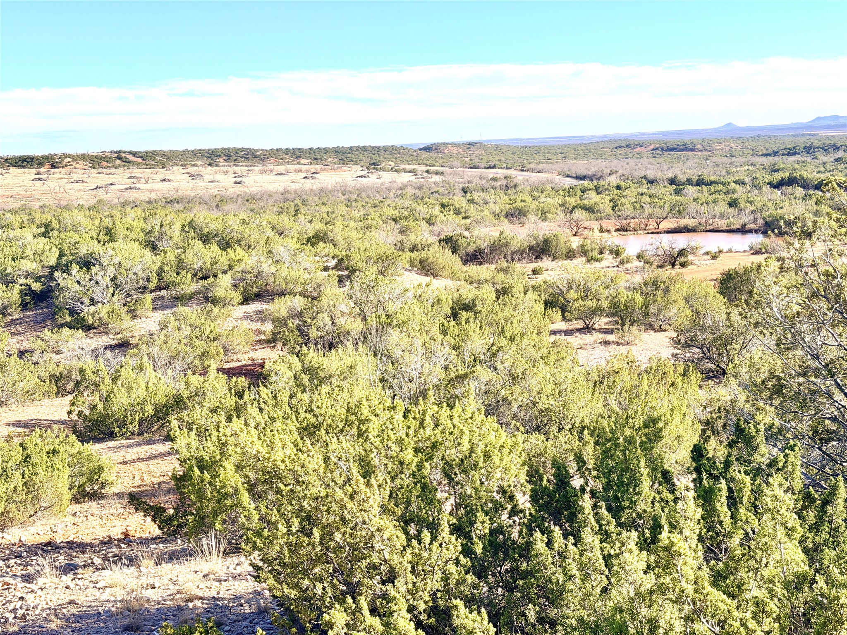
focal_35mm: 48
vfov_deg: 30.3
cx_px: 424
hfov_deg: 39.7
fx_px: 1174
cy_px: 318
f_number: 1.78
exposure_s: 1/2273
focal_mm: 6.76
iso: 80
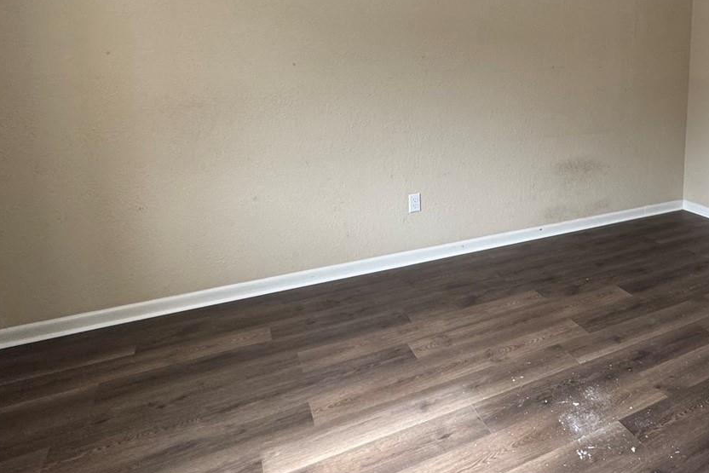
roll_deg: -1.2
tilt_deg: -7.1
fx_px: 552
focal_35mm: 28
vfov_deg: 44.5
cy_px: 107
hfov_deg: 60.3
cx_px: 565
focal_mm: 2.22
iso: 200
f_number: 2.2
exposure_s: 1/120
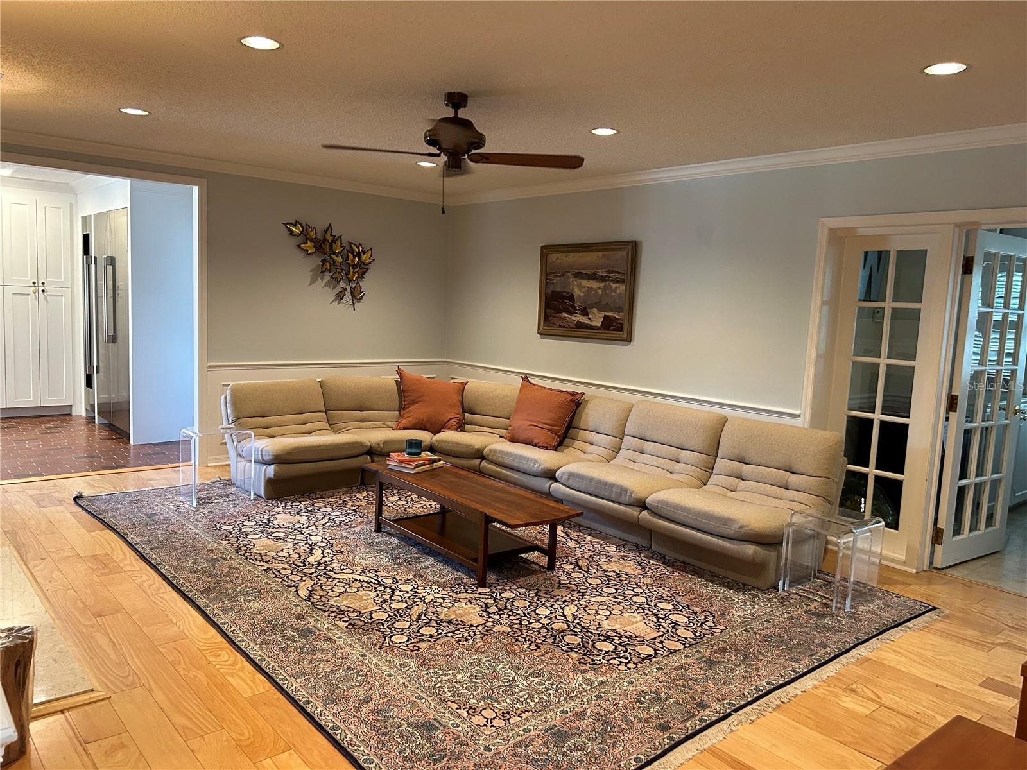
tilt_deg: -6.4
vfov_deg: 53.1
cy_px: 385
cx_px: 514
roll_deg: -2.8
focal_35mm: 26
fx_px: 771
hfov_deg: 67.3
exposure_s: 1/60
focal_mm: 5.7
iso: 250
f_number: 1.5
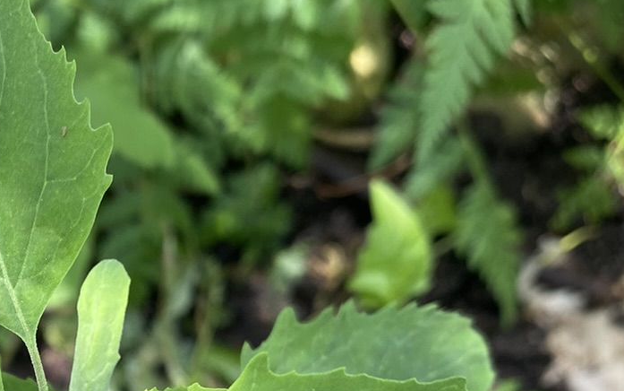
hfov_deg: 24.7
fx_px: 1378
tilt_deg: -63.8
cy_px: 586
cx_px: 44
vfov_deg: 15.0
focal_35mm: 81
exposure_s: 1/223
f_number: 1.8
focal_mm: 4.25
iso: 32
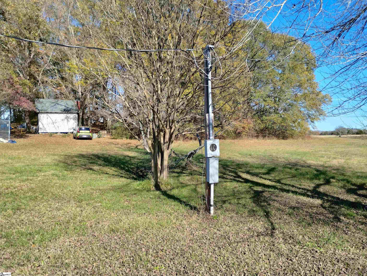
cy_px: 138
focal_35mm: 28
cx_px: 184
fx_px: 297
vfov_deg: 49.9
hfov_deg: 63.4
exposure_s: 1/393
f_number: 1.8
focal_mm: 4.27
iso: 100
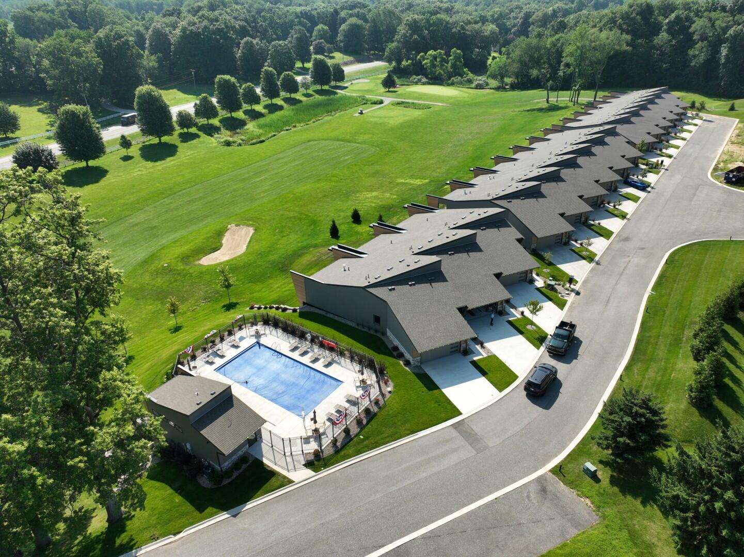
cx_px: 372
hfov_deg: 71.6
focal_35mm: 24
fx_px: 516
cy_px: 278
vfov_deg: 56.8
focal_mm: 12.29
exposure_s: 1/1250
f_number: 2.8
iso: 110
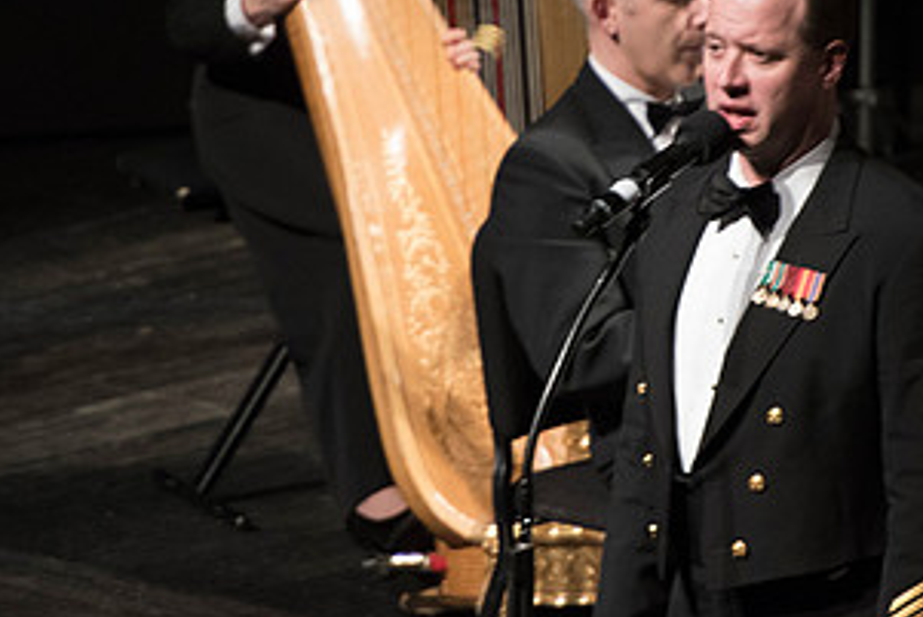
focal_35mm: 772
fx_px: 19802
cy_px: 192
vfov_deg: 1.8
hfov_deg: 2.7
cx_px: 589
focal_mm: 400
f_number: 5.6
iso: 4000
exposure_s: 1/125
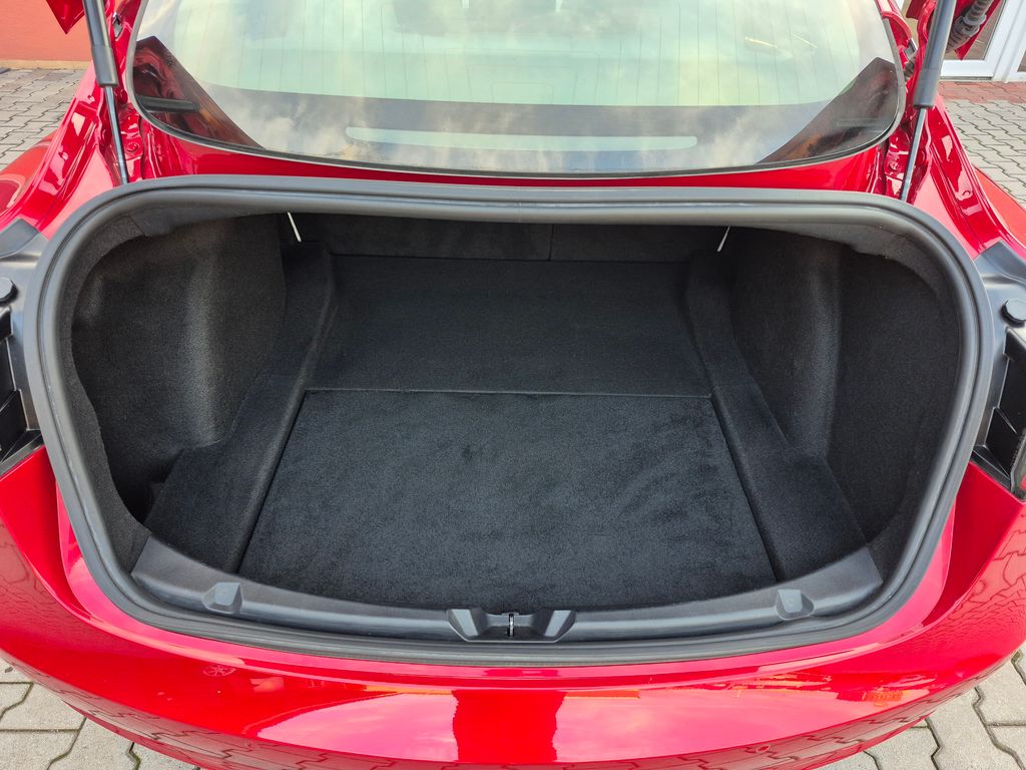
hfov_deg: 73.9
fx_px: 682
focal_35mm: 23
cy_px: 385
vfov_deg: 58.9
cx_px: 513
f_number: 1.8
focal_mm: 5.4
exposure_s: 1/100
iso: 320
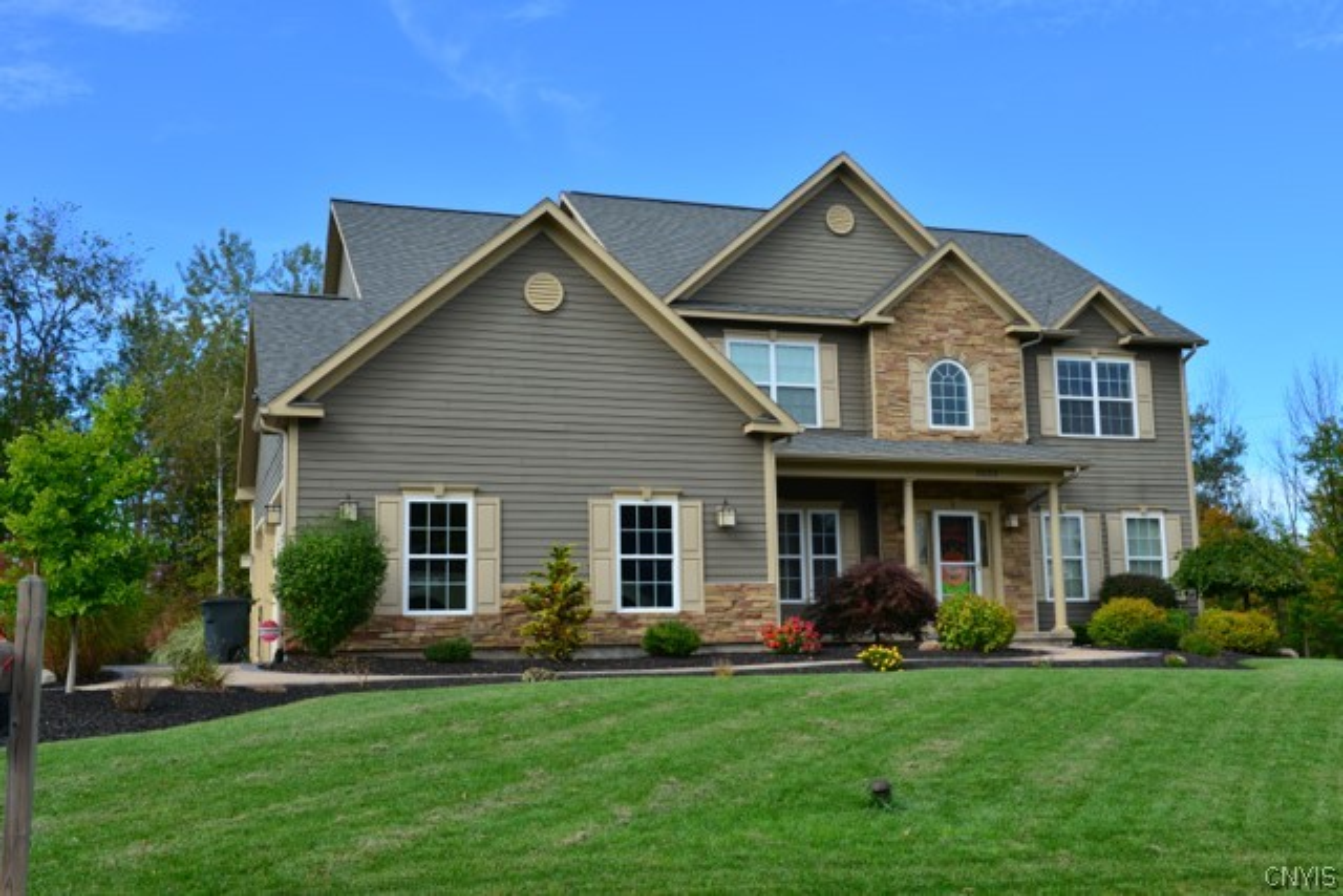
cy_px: 448
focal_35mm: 38
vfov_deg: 35.1
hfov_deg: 50.7
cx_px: 672
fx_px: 1418
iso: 800
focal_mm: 38
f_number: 13
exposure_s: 1/640
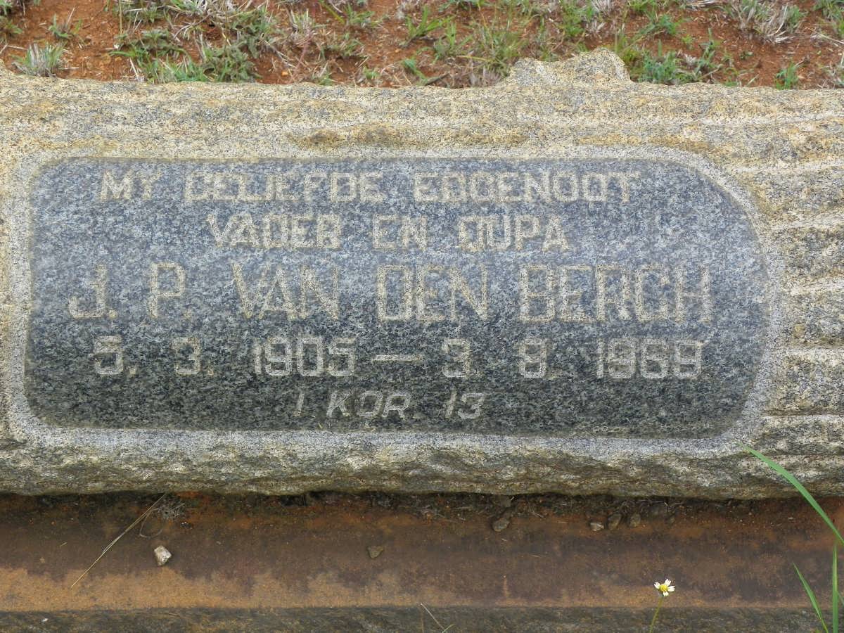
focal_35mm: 71
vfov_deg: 20.7
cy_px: 316
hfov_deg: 27.4
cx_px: 422
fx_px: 1731
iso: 64
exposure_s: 1/250
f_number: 4
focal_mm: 12.6
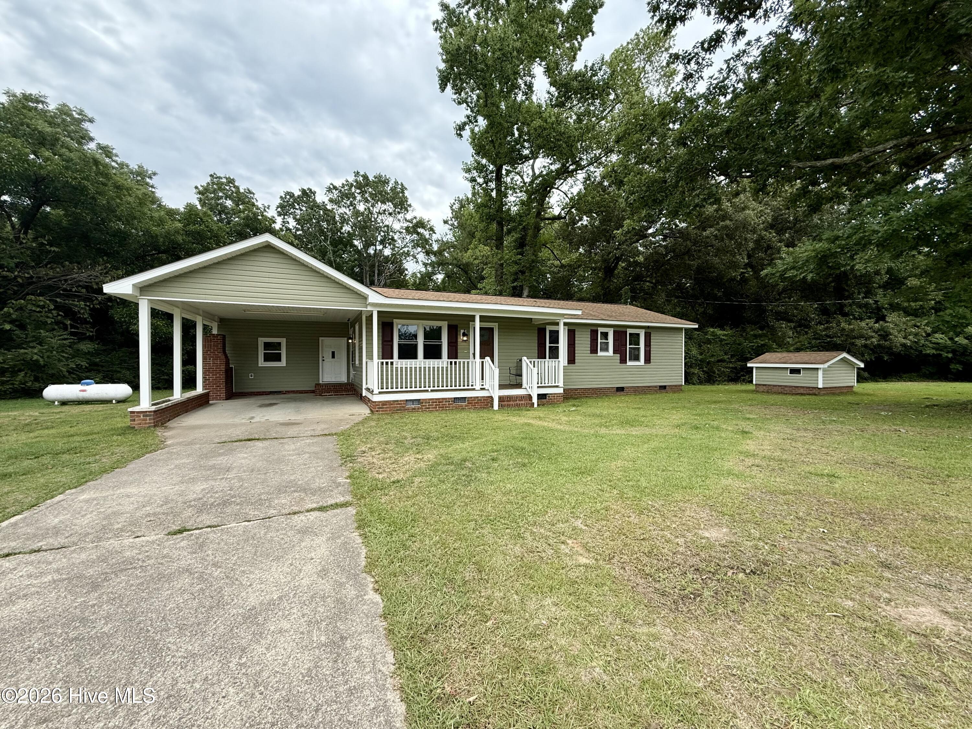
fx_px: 393
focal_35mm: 14
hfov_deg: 102.1
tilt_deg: -0.3
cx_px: 486
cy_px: 364
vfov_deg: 85.7
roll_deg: +0.1
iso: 64
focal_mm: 2.22
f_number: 2.2
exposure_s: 1/1050
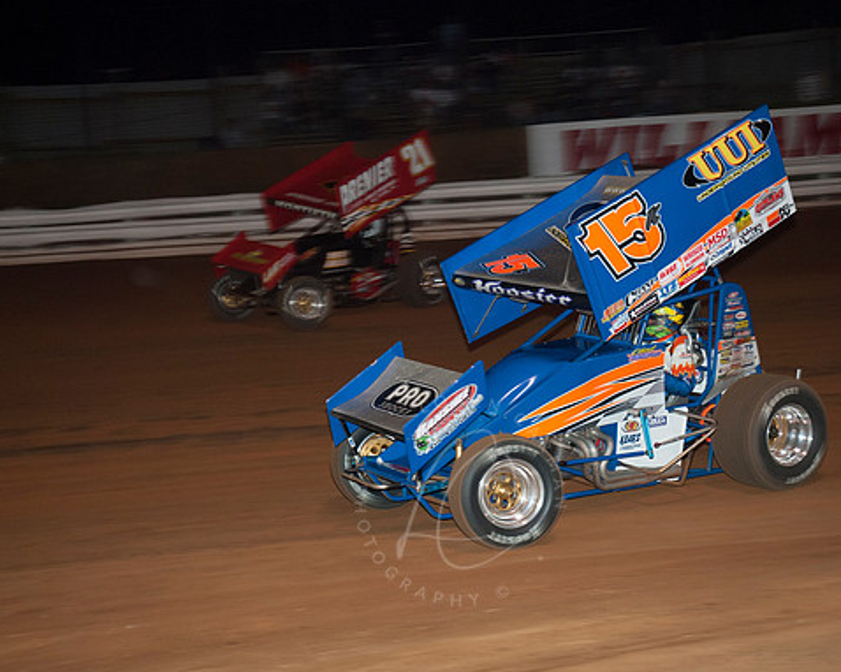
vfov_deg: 23.5
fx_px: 1617
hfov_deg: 29.1
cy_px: 336
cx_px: 459
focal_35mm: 65
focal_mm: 38
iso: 250
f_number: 4.5
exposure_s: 1/160
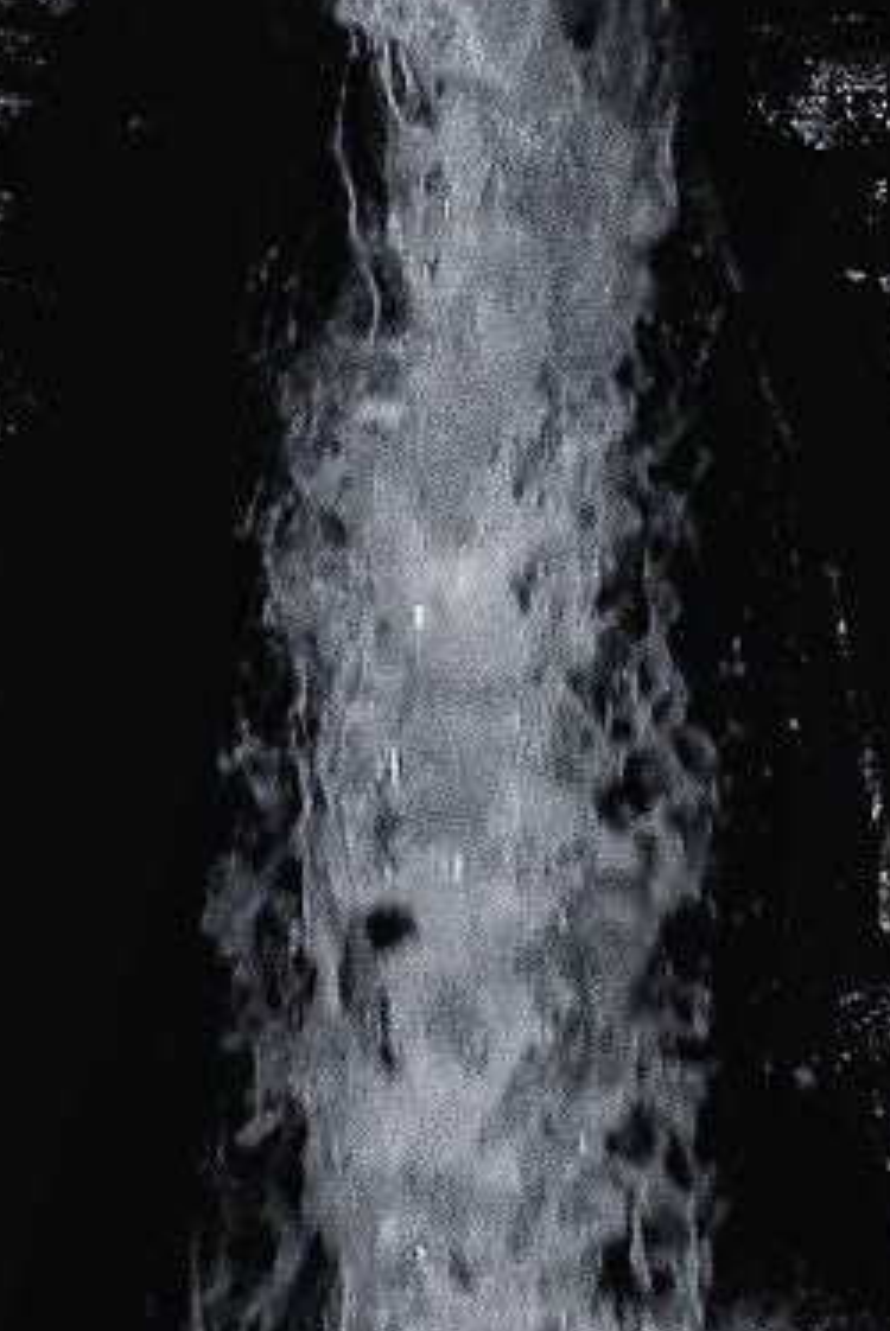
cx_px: 557
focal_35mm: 308
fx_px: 11400
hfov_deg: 4.5
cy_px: -335
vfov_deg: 6.6
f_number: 8
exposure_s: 1/250
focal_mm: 32
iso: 640
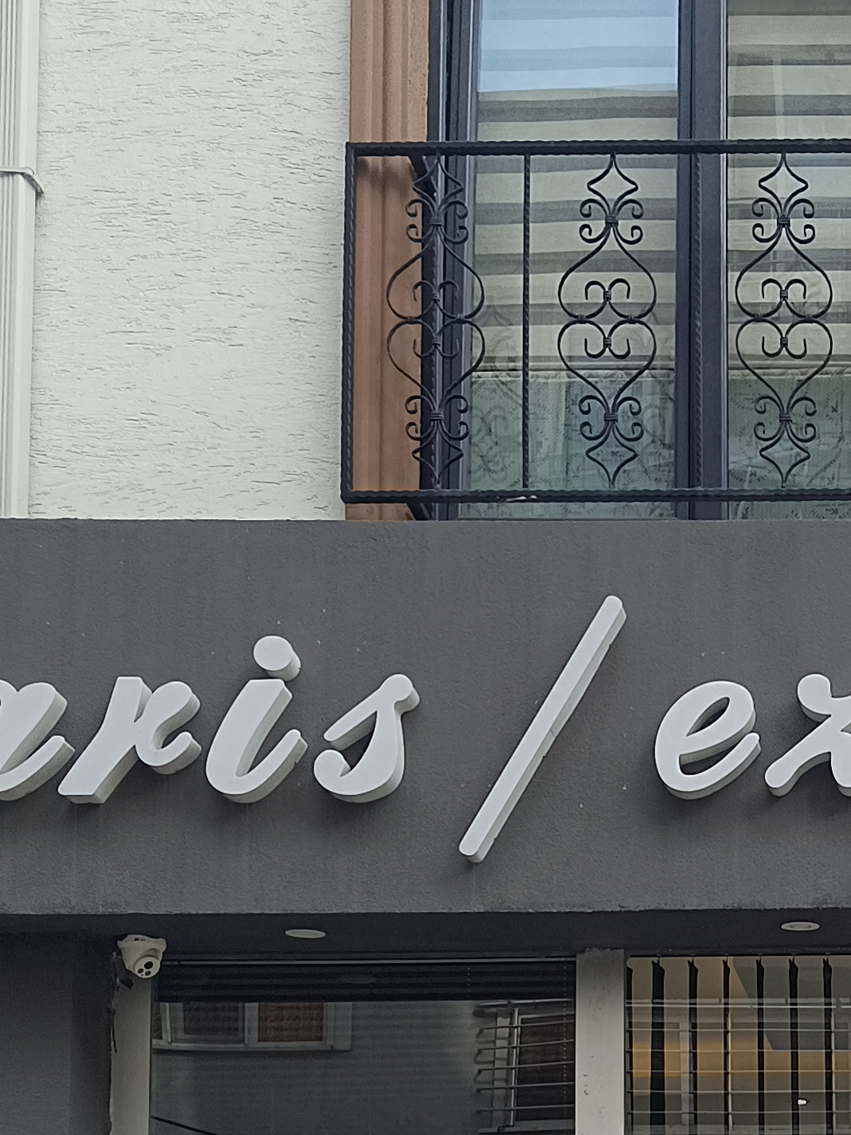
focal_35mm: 69
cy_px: 1289
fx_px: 2261
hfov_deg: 20.0
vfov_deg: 25.8
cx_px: 1016
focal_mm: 5.59
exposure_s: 1/291
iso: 53
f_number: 1.88
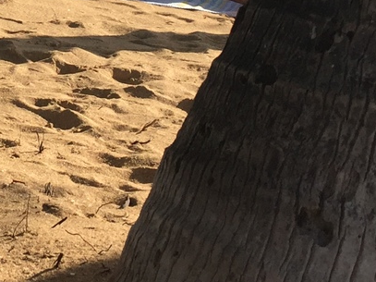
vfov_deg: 12.3
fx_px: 1238
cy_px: -148
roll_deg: -1.7
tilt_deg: -1.2
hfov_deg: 16.1
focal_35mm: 114
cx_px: -144
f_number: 2.2
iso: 32
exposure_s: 1/1276
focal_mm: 4.15
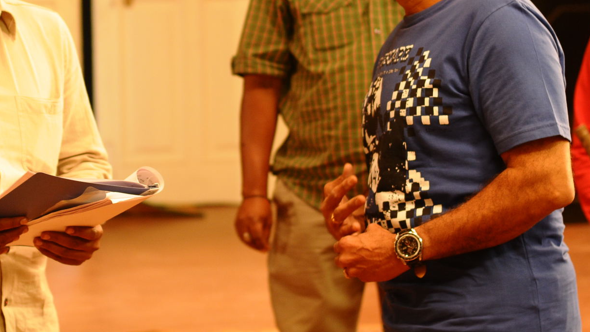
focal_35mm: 132
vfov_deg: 9.2
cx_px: 154
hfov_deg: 16.2
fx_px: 2065
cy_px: 69
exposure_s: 1/100
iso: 640
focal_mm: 50
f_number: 2.5
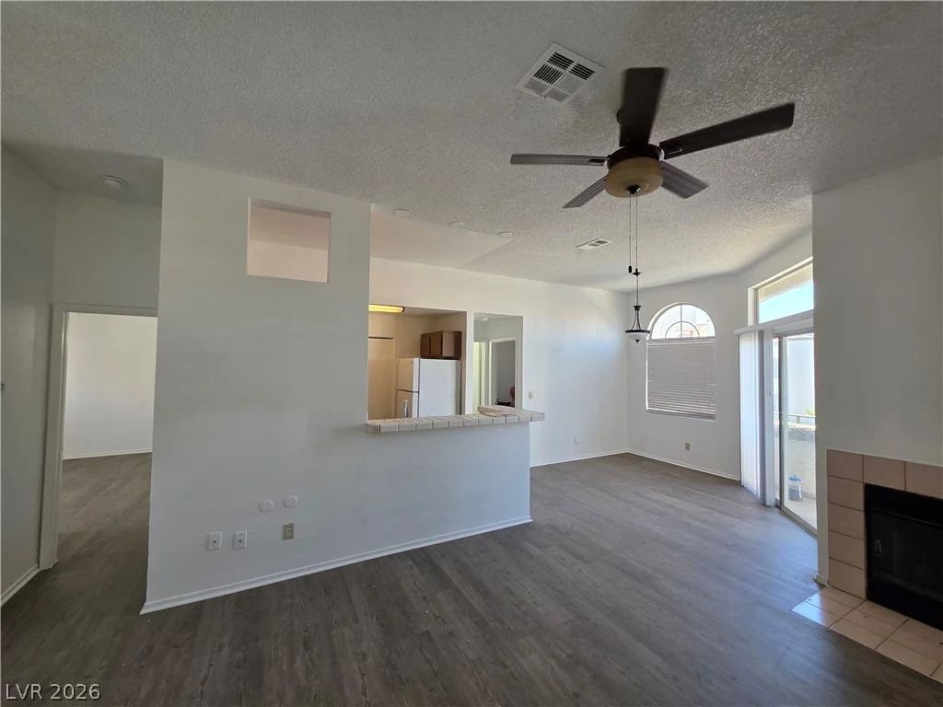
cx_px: 472
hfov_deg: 106.2
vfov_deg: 89.9
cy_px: 354
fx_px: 354
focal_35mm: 13
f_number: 1.9
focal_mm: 2.2
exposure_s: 1/120
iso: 80
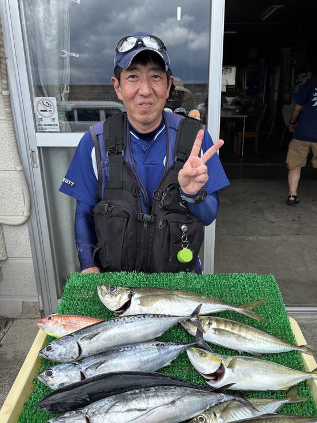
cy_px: 238
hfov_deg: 46.7
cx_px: 178
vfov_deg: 59.8
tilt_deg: -21.2
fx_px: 366
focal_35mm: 30
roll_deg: -1.1
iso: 50
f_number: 1.6
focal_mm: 5.96
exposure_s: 1/1139
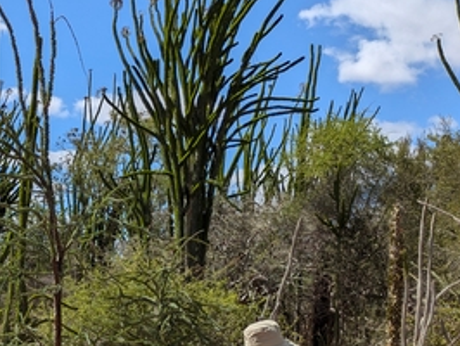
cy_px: 346
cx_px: 80
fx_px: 798
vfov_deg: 23.4
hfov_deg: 31.2
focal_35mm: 60
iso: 36
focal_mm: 5.43
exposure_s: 1/3086
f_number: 1.89
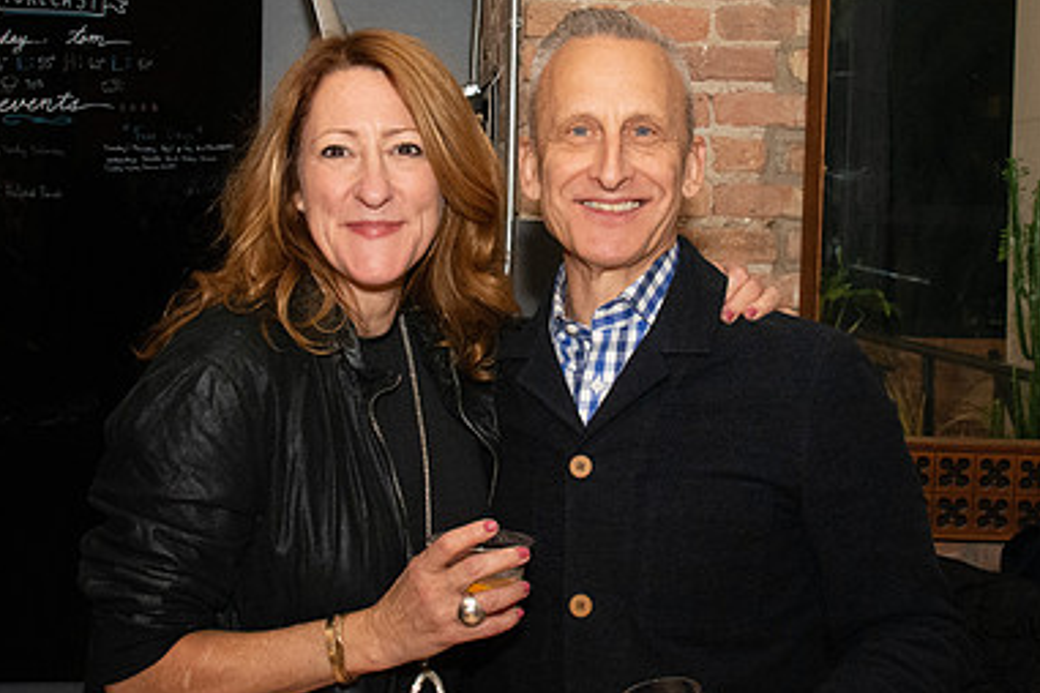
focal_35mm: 73
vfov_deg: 18.6
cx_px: 535
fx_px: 2109
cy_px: 271
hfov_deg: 27.7
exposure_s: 1/125
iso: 5000
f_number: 11
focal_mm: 32
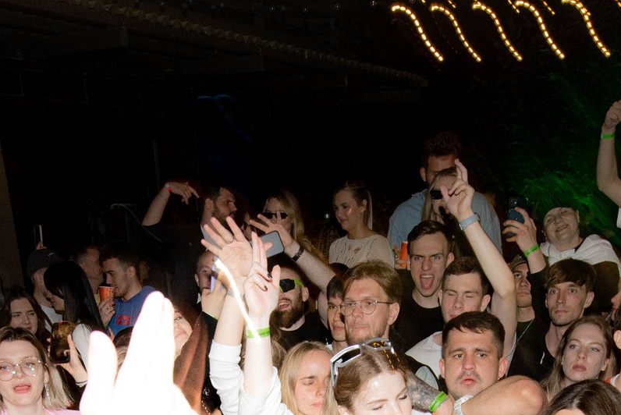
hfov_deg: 43.6
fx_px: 777
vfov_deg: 24.1
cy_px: 610
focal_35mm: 45
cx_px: 311
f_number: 9
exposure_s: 1/8
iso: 640
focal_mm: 14
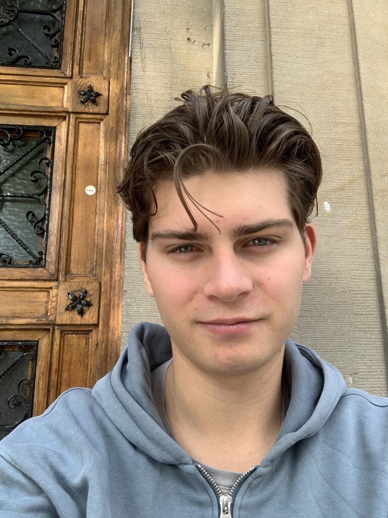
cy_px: 259
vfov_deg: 56.8
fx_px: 478
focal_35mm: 32
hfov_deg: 44.2
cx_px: 194
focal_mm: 2.87
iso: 16
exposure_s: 1/135
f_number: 2.2
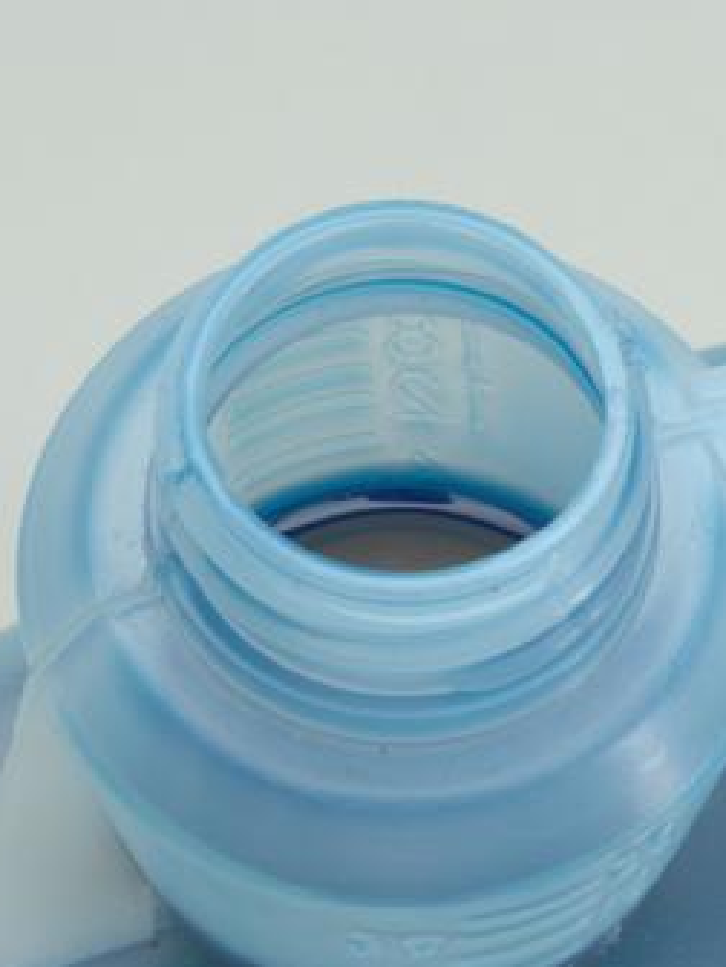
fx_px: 8809
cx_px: 576
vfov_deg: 6.3
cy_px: 570
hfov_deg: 4.7
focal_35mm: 315
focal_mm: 102
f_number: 22
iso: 160
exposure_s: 1/125
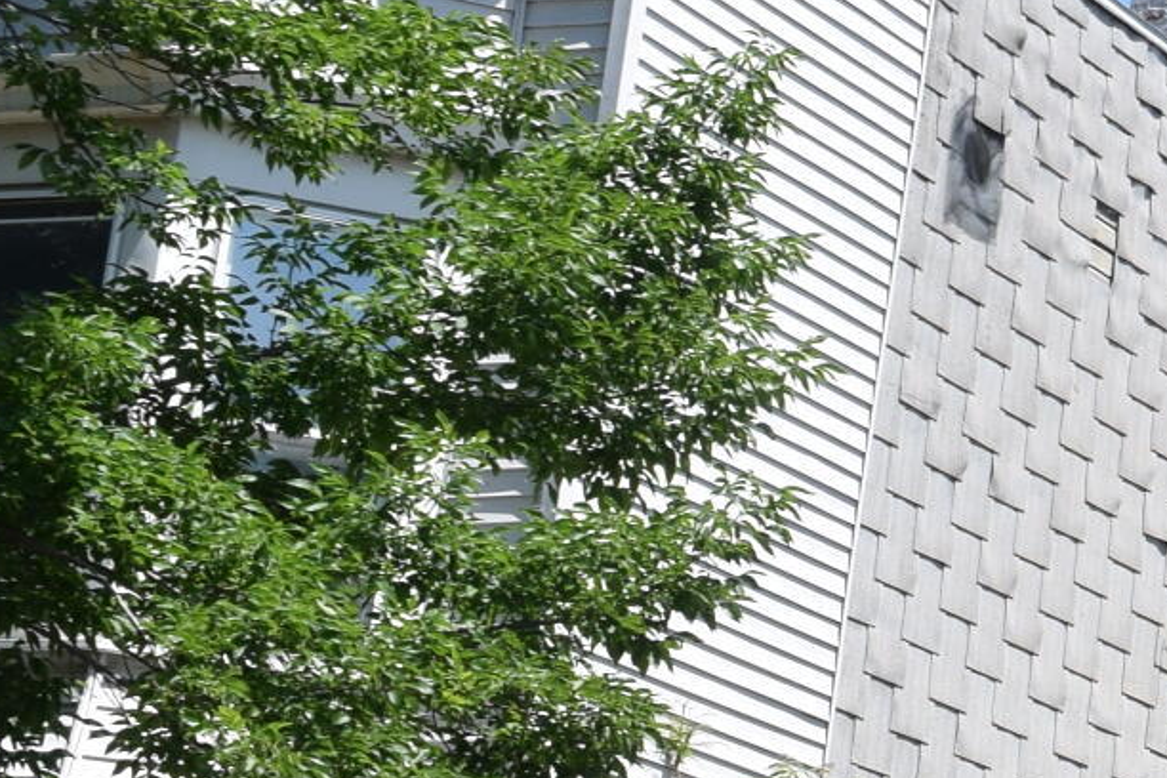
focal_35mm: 147
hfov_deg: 11.8
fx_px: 4765
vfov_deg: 9.3
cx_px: 2652
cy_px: 681
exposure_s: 1/320
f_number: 9
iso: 200
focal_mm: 20
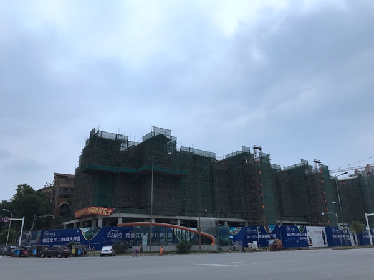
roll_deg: +1.6
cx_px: 187
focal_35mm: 28
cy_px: 140
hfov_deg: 63.4
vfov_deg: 49.7
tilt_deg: +18.1
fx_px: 303
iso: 25
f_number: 1.8
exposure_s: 1/7407
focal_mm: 3.99
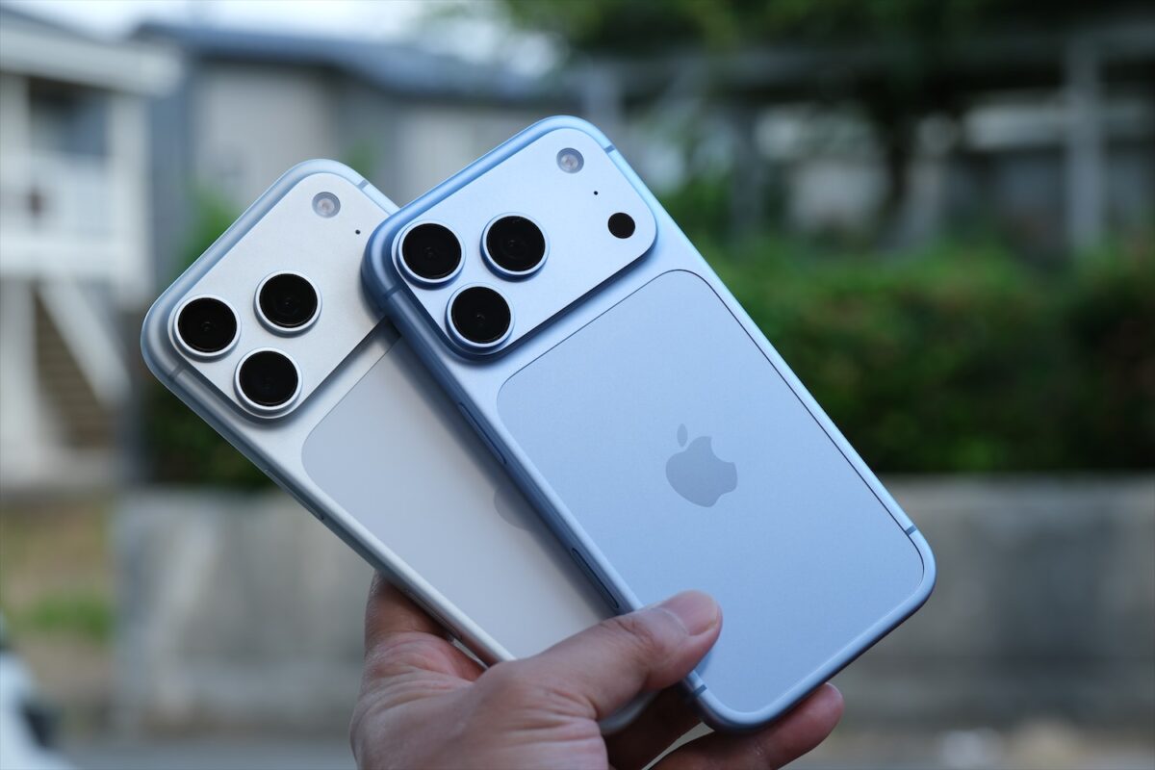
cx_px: 578
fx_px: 2663
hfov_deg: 24.5
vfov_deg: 16.5
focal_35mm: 83
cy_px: 385
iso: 160
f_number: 5.6
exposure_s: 1/180
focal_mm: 55
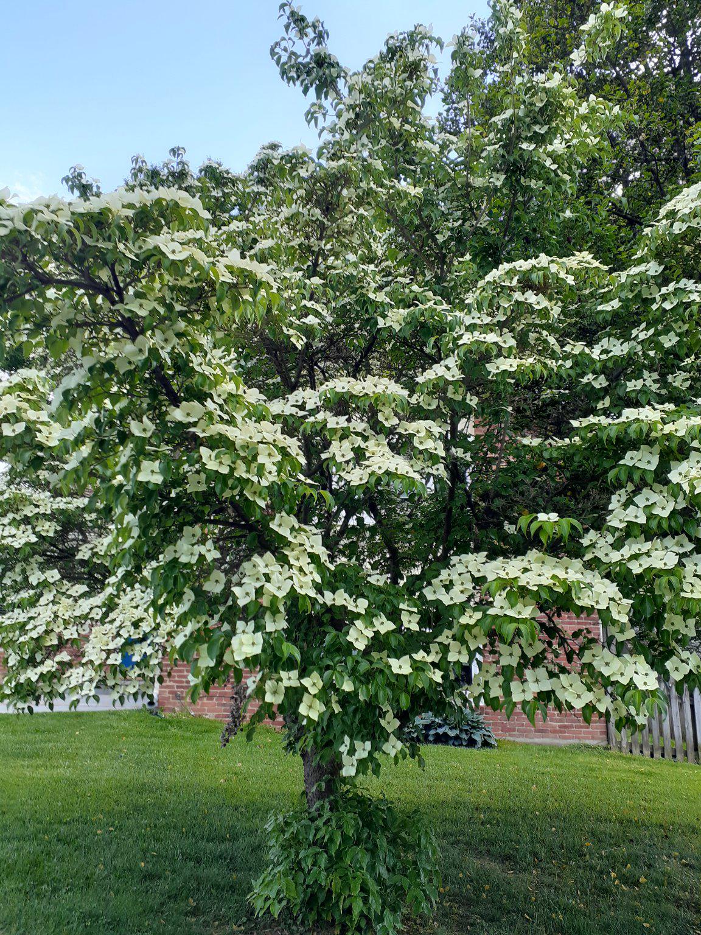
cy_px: 468
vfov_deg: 65.3
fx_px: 729
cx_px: 350
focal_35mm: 27
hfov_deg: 51.4
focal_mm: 3.6
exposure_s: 1/558
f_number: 1.9
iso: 40
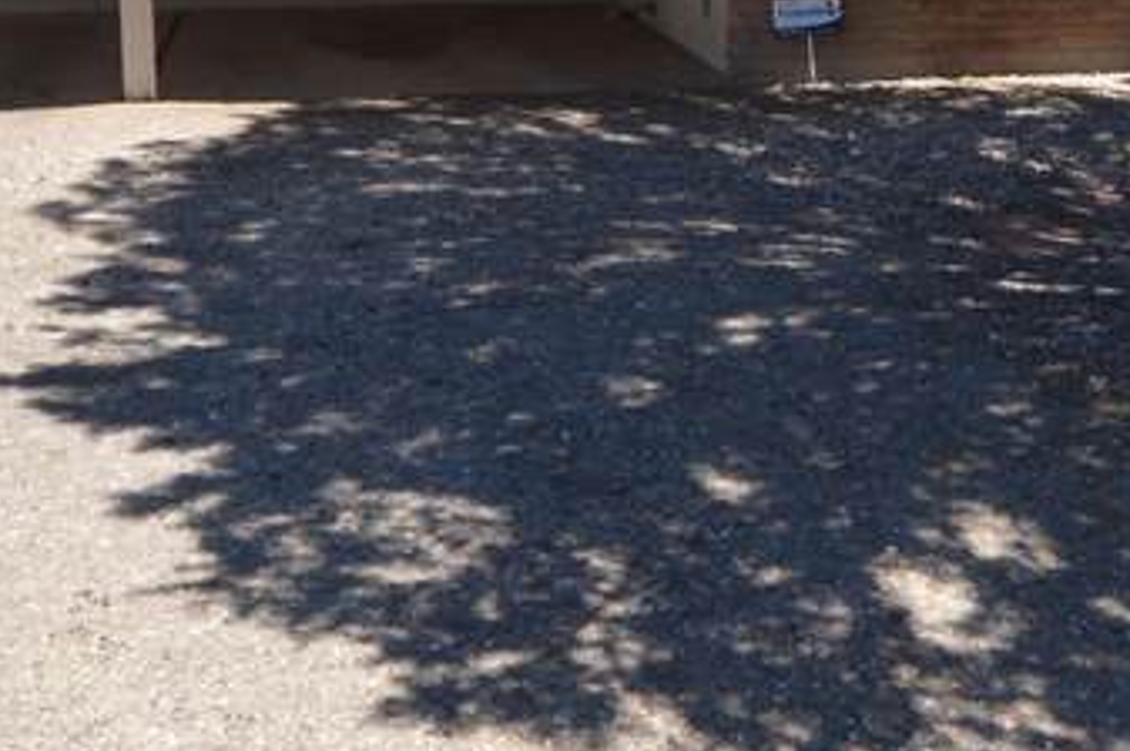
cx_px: 1113
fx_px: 1787
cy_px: 75
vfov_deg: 23.1
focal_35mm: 57
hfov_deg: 32.5
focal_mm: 10
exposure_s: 1/200
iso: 100
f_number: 7.1
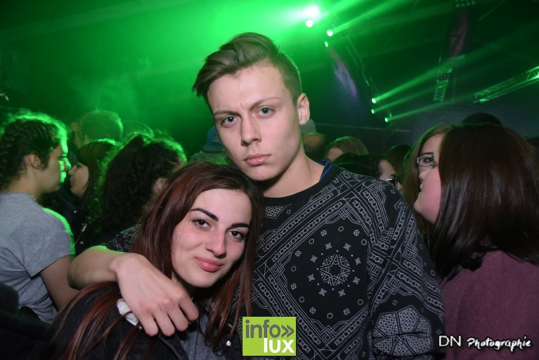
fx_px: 584
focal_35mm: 39
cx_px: 270
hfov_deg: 49.6
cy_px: 180
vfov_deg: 34.2
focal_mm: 26
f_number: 4
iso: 1600
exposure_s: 1/40
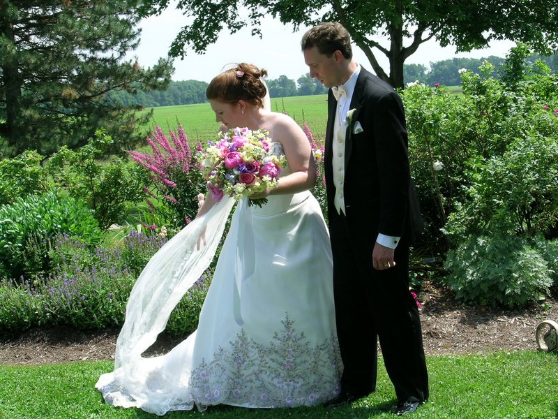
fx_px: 1789
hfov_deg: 17.7
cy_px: 210
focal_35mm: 111
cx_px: 279
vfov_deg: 13.3
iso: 50
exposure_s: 1/194
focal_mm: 11.1
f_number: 6.2
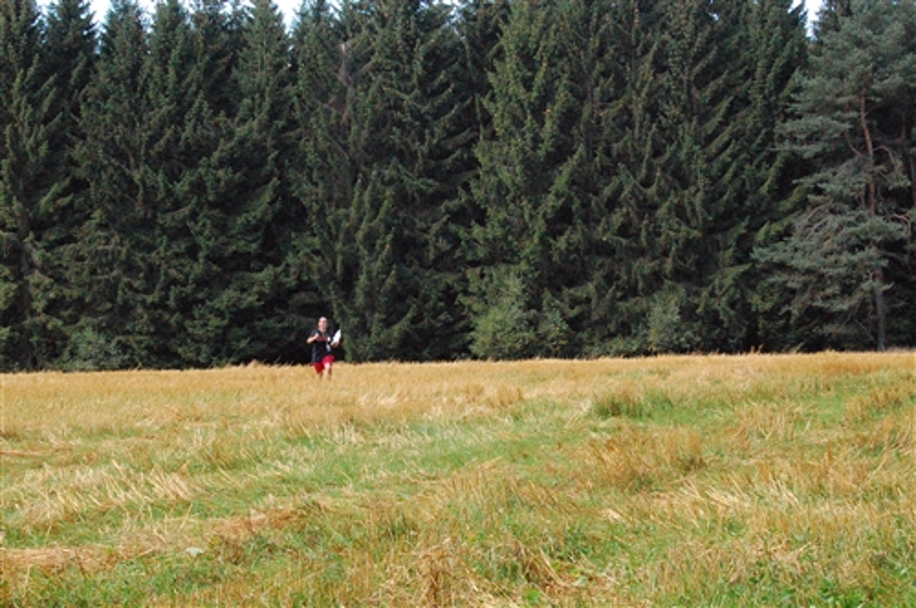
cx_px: 458
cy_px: 304
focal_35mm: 82
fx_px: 2096
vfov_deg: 16.5
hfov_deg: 24.6
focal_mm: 55
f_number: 16
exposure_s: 1/400
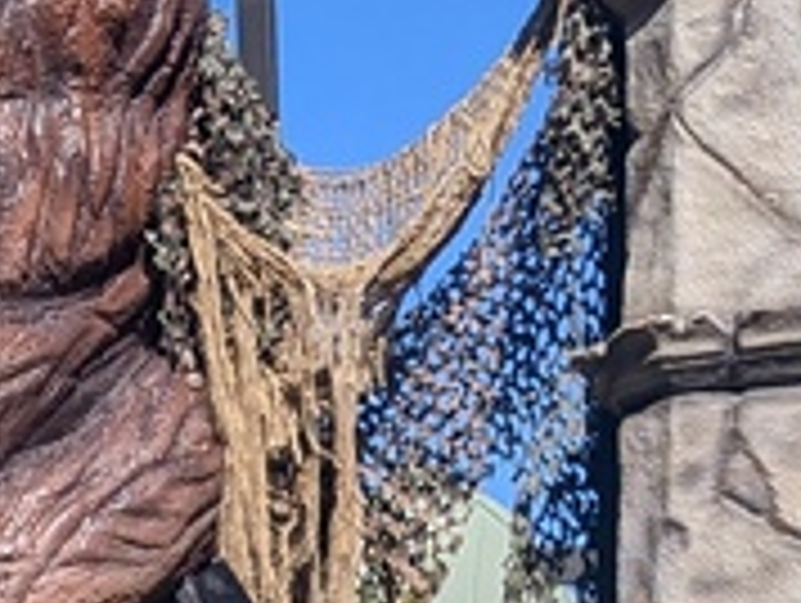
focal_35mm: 138
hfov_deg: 12.7
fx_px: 3198
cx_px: -720
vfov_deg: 10.0
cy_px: 1192
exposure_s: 1/15625
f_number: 1.7
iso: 26
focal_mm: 4.53
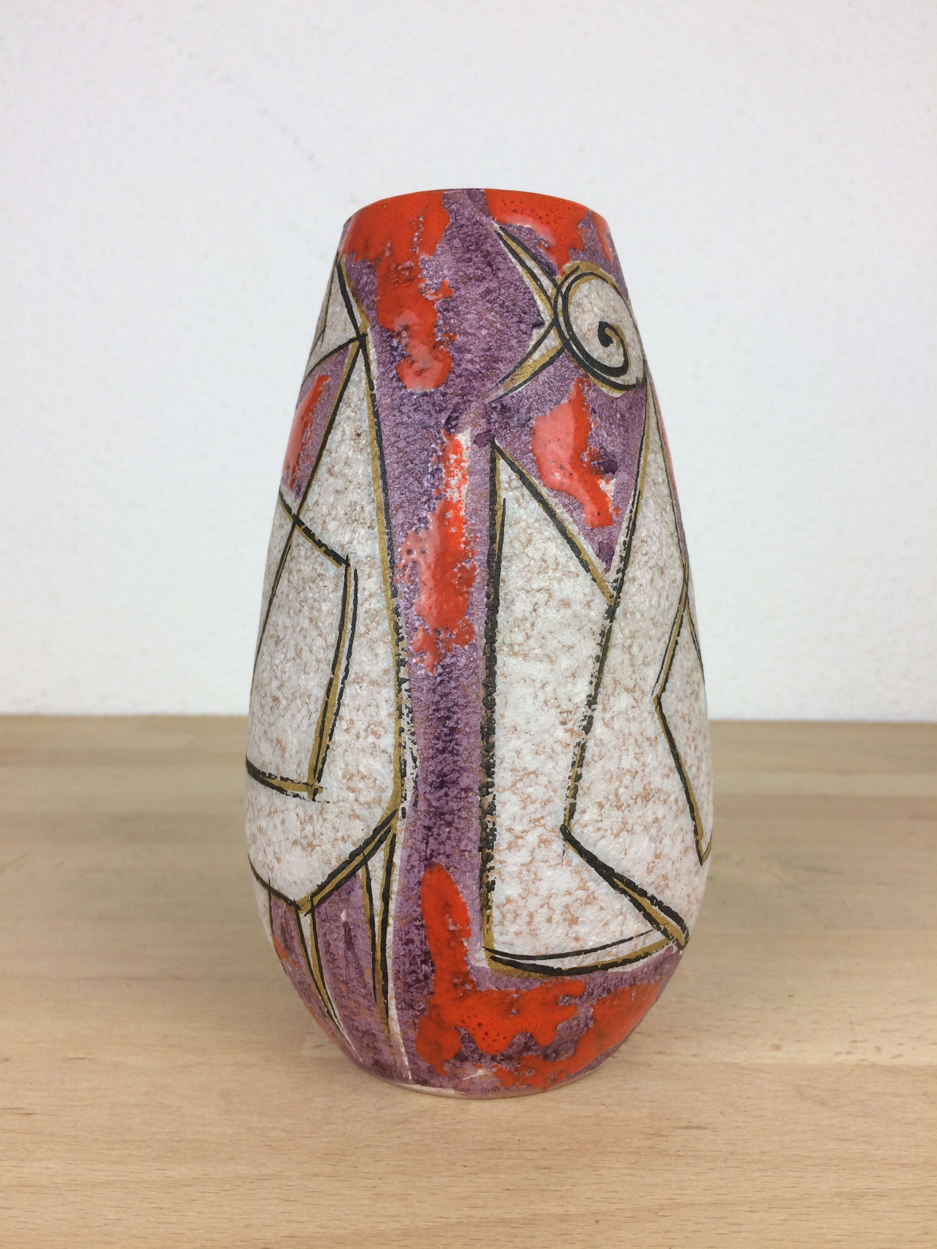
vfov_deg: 61.7
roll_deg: +0.9
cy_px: 624
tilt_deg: -5.7
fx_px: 1047
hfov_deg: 48.2
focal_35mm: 29
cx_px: 468
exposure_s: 1/100
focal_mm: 4.15
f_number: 2.2
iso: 50
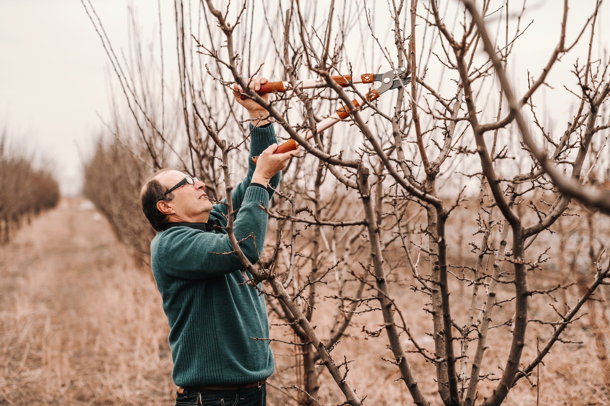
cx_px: 305
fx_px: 1186
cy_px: 203
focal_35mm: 70
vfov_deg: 19.5
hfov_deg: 28.8
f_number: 2.8
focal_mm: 70
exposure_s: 1/1000
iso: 200
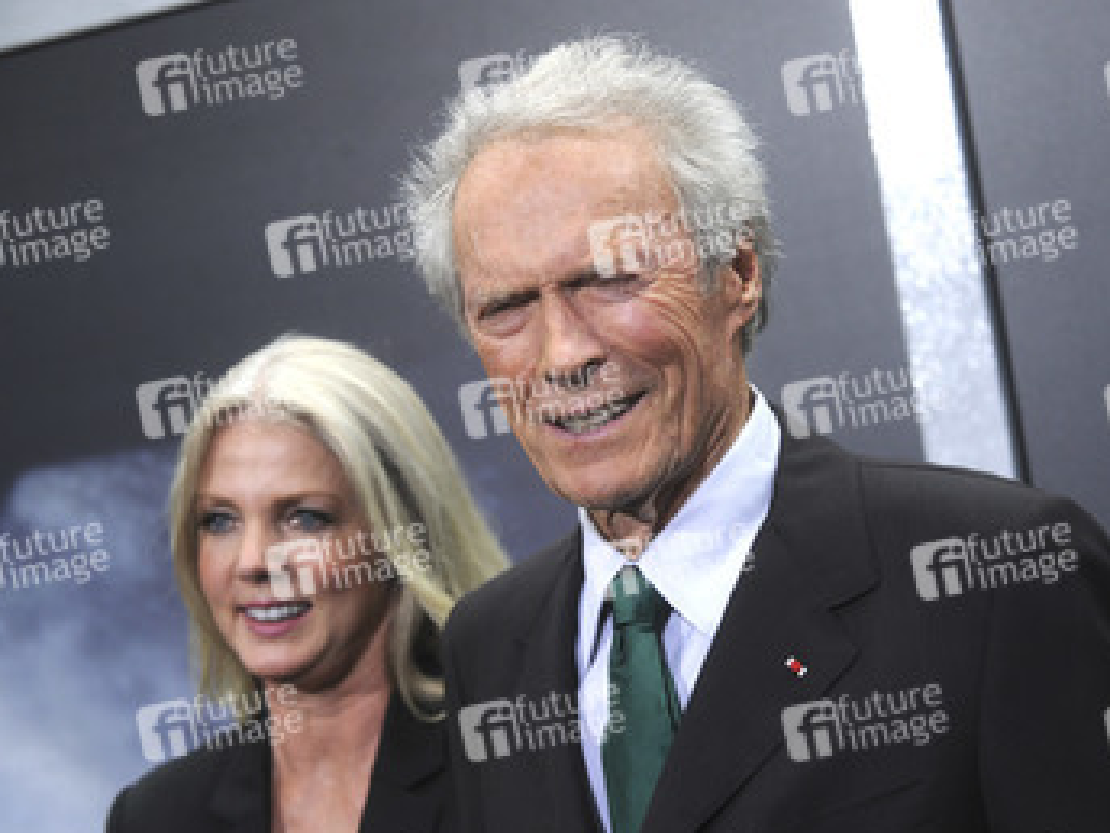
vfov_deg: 11.2
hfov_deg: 14.9
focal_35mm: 132
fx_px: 4233
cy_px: 481
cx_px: 584
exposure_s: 1/640
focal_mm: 105
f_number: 5.6
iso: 1000
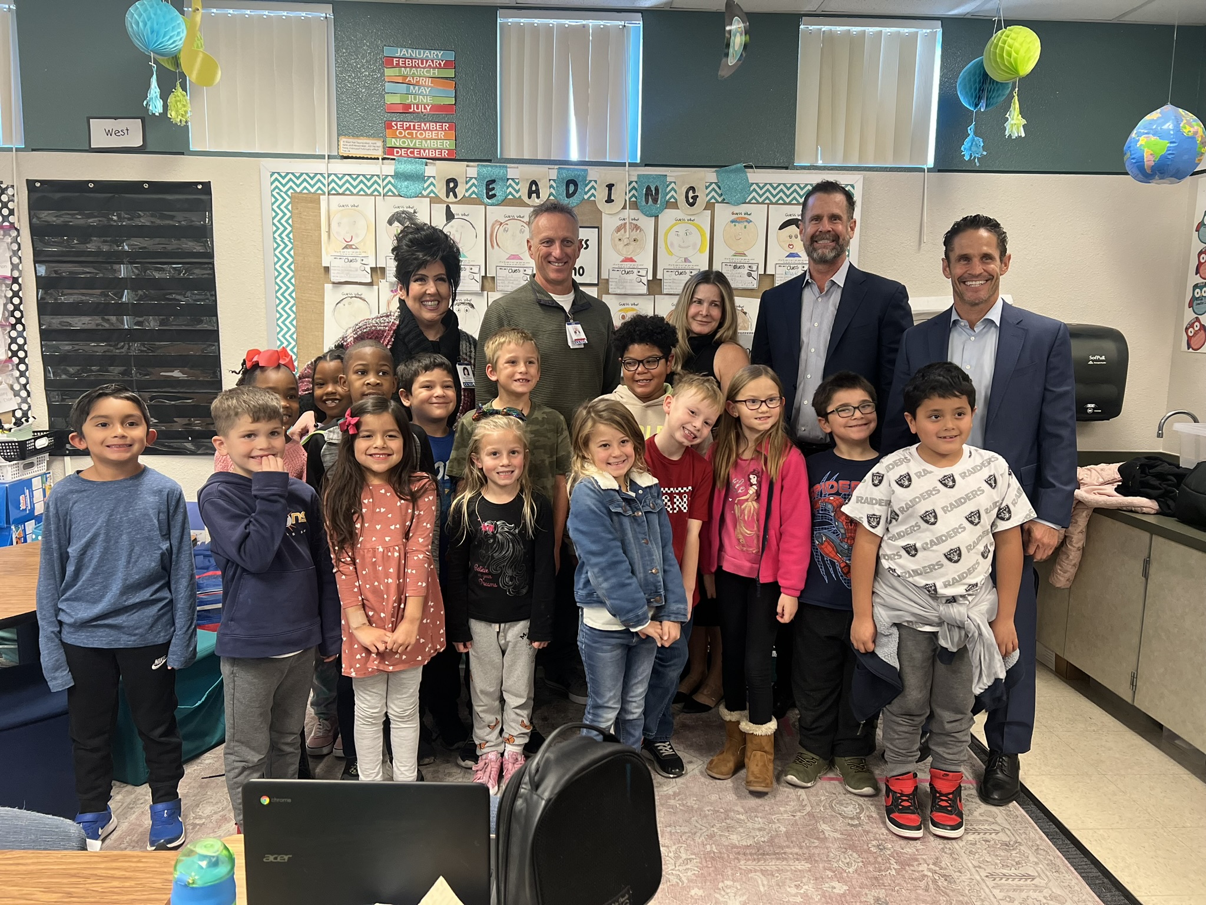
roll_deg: -0.8
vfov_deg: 53.1
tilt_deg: -9.5
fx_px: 906
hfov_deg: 67.3
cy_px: 452
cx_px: 603
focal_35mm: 26
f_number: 1.5
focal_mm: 5.7
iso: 320
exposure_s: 1/60
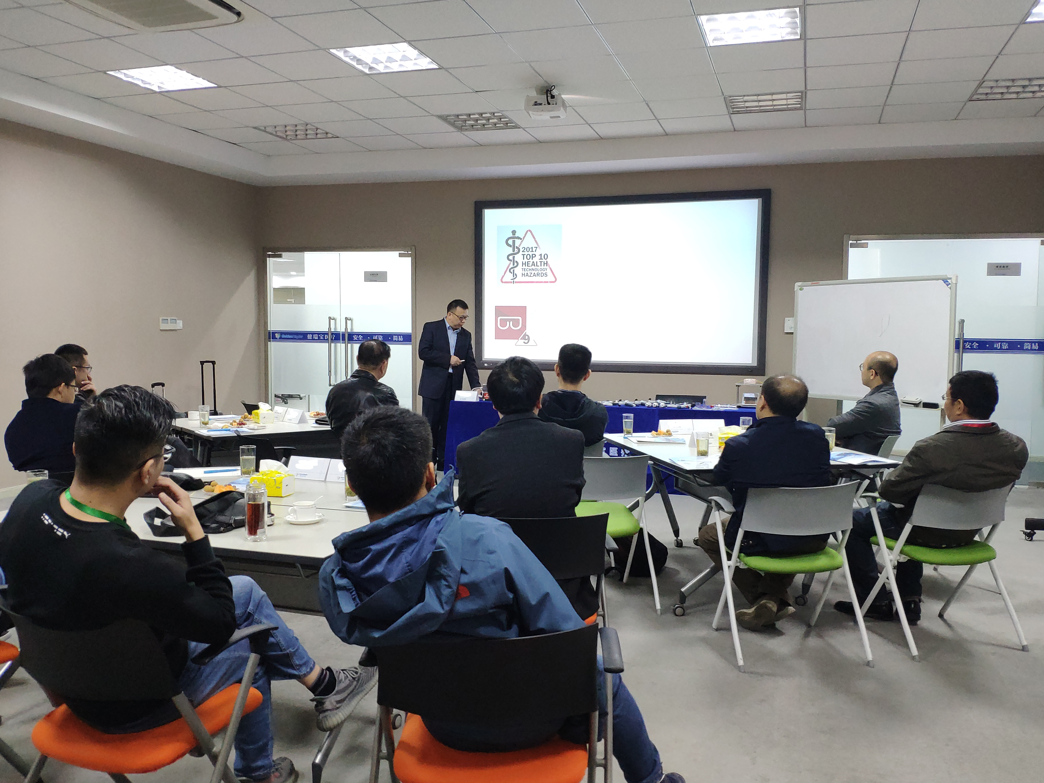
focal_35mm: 21
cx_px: 522
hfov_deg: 79.0
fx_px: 633
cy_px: 392
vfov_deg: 63.4
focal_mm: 4.22
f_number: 1.8
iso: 533
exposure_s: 1/33
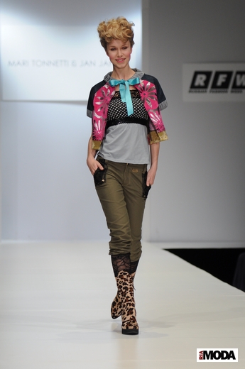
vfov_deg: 13.1
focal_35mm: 158
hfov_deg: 8.7
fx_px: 1613
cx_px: 122
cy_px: 184
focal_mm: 105
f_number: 3.5
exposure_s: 1/320
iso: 640
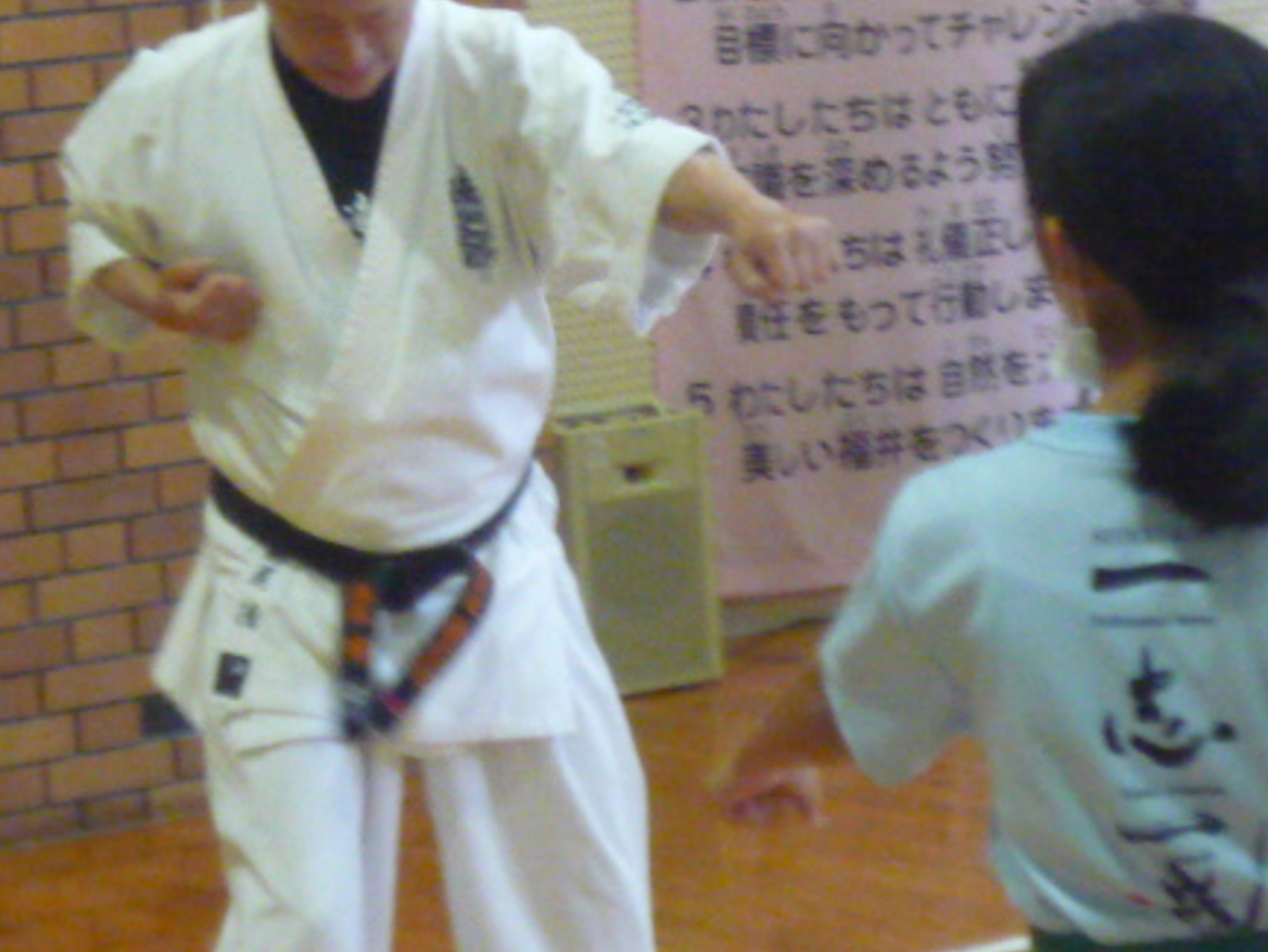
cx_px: 439
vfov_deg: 8.7
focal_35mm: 170
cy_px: 363
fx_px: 6229
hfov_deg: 11.6
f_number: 4.9
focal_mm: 11.3
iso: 800
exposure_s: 1/50
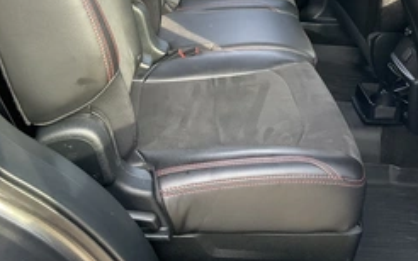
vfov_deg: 24.8
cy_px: 10
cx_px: 233
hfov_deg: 40.2
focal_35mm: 50
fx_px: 570
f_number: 1.8
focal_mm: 3
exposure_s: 1/122
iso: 64
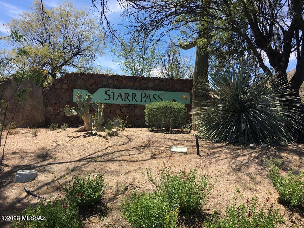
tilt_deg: -1.8
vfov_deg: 48.2
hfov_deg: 61.7
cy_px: 114
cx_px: 152
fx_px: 255
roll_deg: -1.8
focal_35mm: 29
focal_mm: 4.15
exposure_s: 1/1040
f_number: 2.2
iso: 25
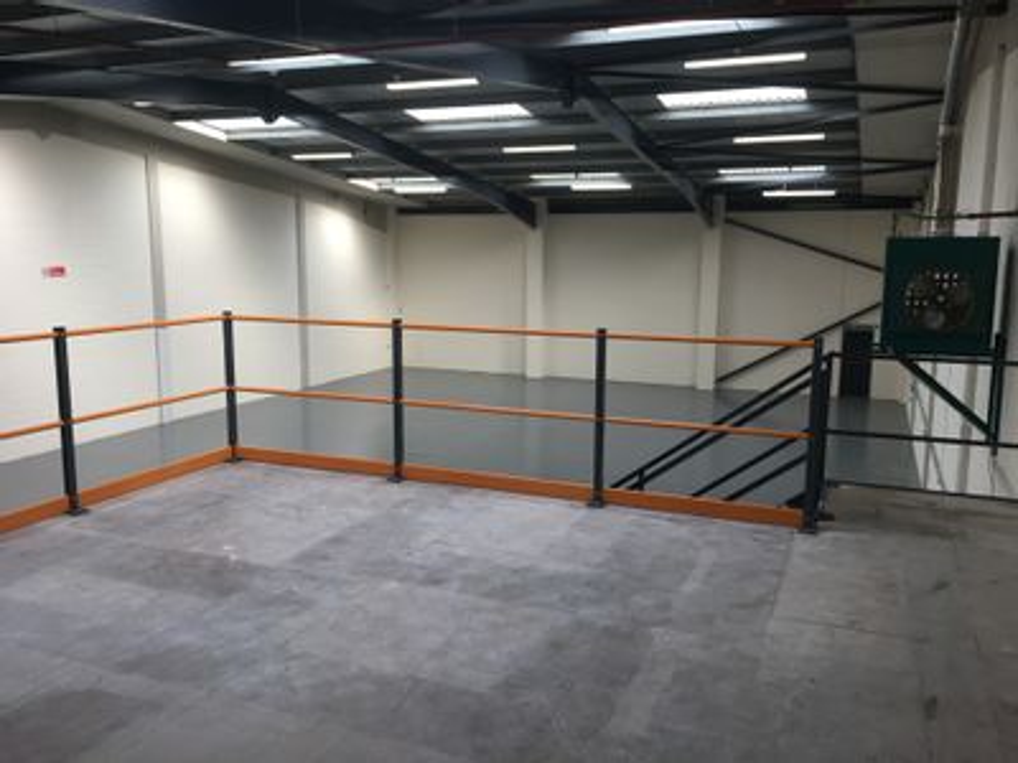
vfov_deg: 48.2
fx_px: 853
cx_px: 509
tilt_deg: -8.6
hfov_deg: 61.7
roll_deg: -0.6
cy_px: 382
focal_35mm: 29
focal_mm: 4.15
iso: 32
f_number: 2.2
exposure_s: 1/100
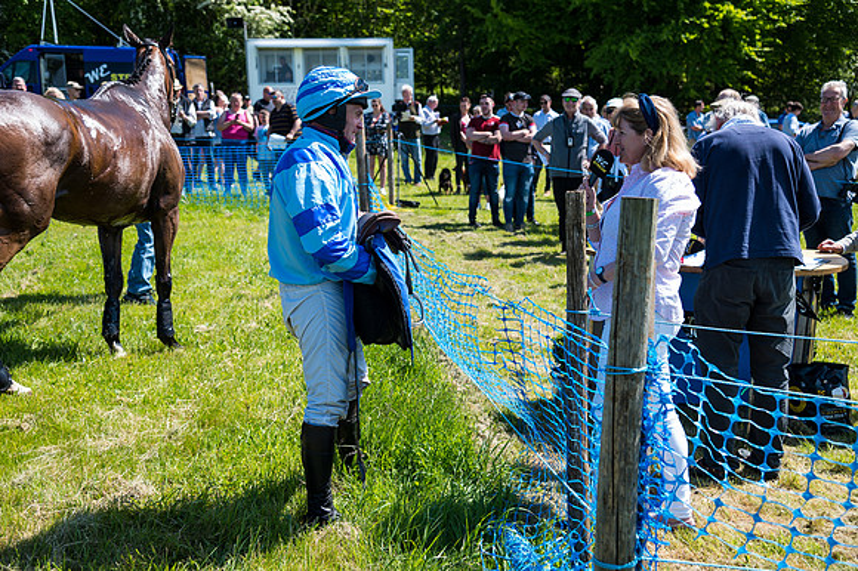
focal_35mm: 46
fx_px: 1096
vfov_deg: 29.2
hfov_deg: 42.8
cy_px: 286
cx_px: 429
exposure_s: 1/250
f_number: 4
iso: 50
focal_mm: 46
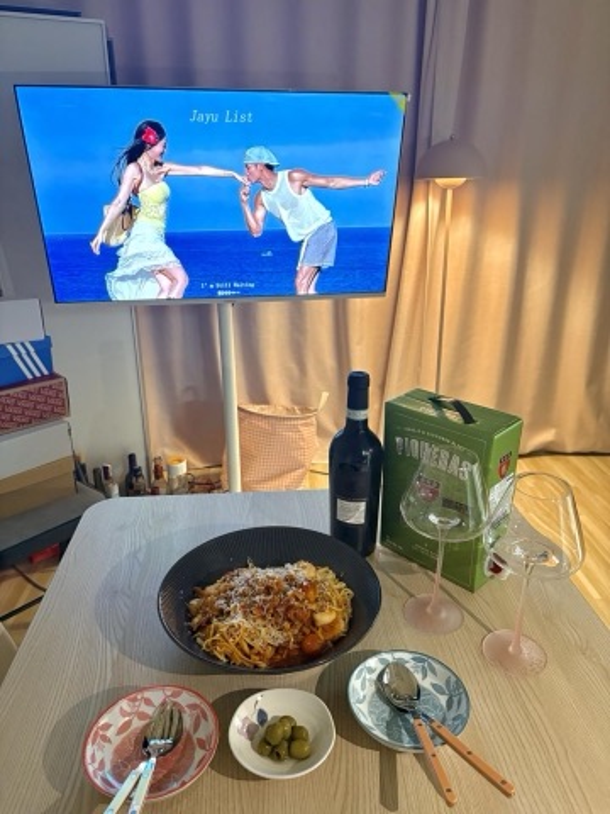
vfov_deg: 67.3
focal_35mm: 26
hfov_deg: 53.1
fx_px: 611
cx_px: 305
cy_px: 407
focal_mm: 5.96
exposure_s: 1/30
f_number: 1.6
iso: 500
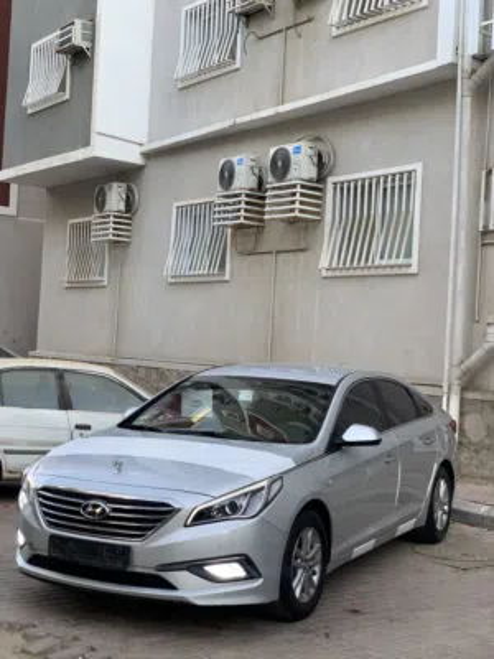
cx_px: 247
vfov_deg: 36.8
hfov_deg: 28.0
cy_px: 330
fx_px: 989
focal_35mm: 52
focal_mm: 6
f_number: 2.4
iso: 25
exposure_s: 1/122
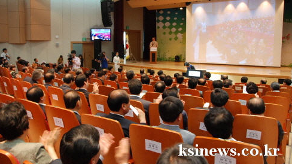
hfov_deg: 66.1
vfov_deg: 40.1
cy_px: 71
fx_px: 224
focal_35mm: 29
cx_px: 146
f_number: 3.5
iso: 800
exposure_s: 1/25
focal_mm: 18
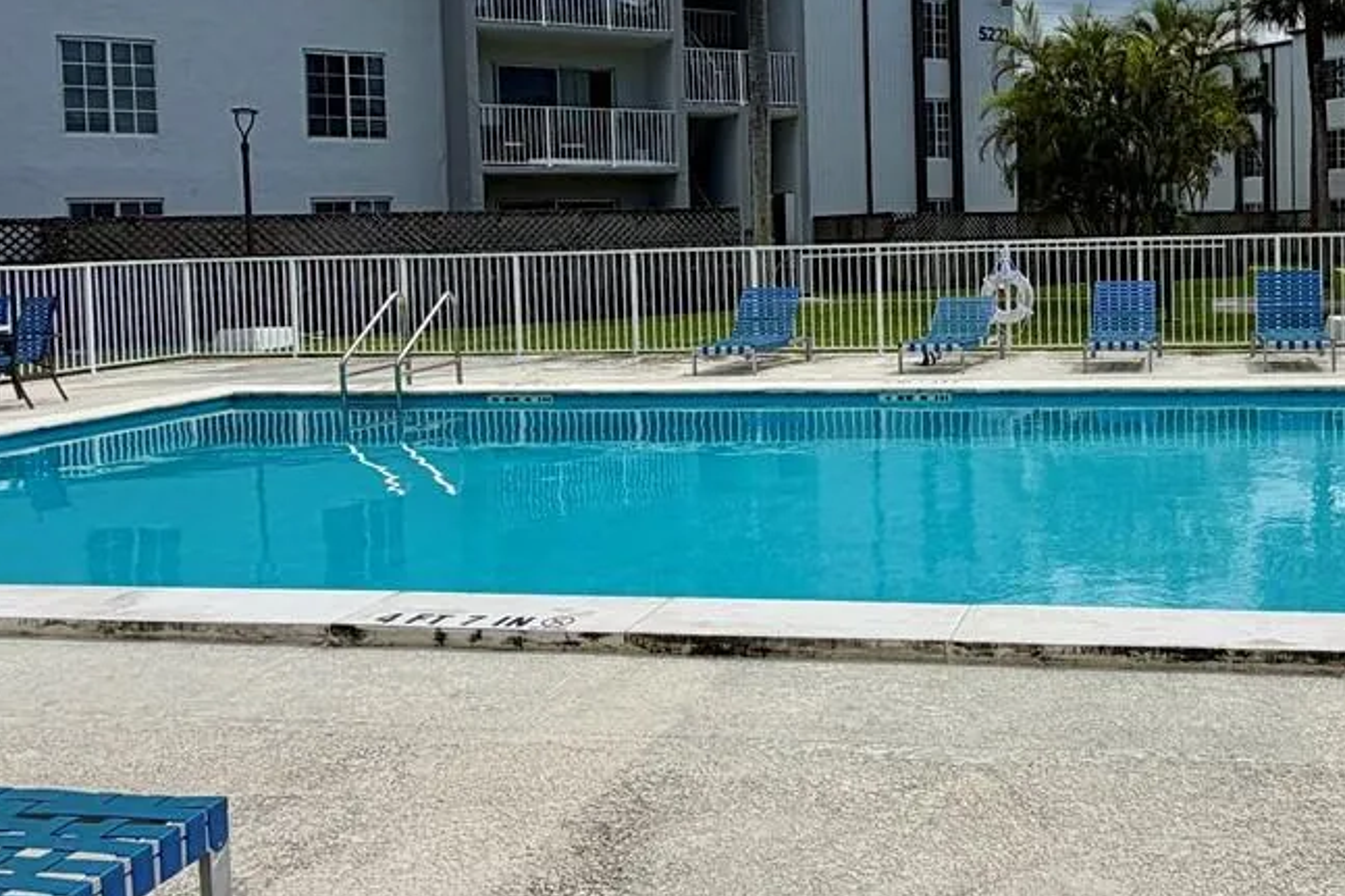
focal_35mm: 36
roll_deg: +1.7
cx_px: 998
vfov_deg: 36.4
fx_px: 1345
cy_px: 281
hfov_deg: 51.1
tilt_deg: -1.2
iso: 20
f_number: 2.2
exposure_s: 1/1698
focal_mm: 2.22
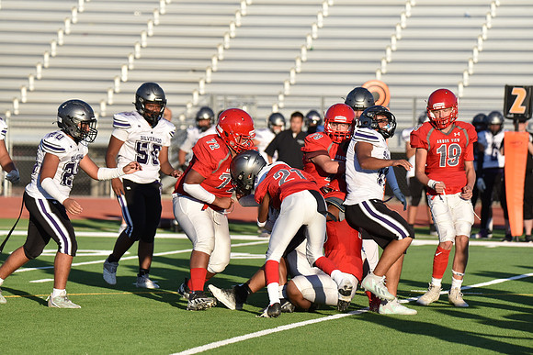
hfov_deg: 7.4
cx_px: 266
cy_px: 178
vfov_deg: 4.9
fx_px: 4146
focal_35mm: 280
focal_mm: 280
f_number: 5.6
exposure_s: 1/4000
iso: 1000
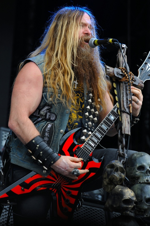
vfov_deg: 15.8
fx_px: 814
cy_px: 113
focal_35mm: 130
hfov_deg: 10.5
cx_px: 75
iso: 200
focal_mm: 130
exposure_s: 1/320
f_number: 5.6
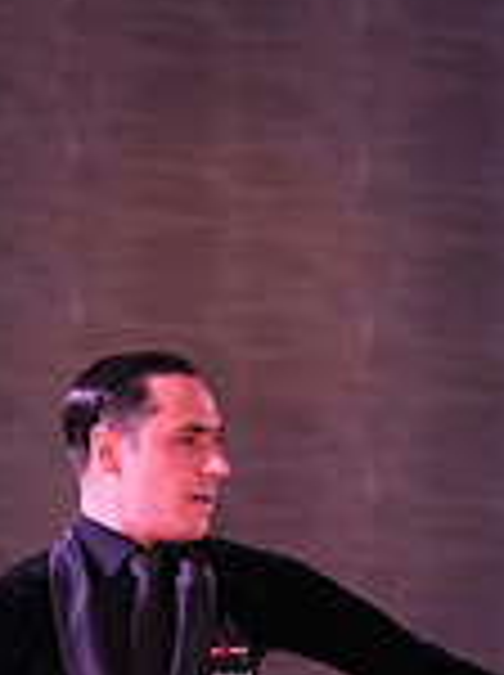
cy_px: 945
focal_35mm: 324
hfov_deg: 4.6
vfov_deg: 6.1
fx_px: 6308
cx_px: 488
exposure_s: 1/250
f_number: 4.5
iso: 2500
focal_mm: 87
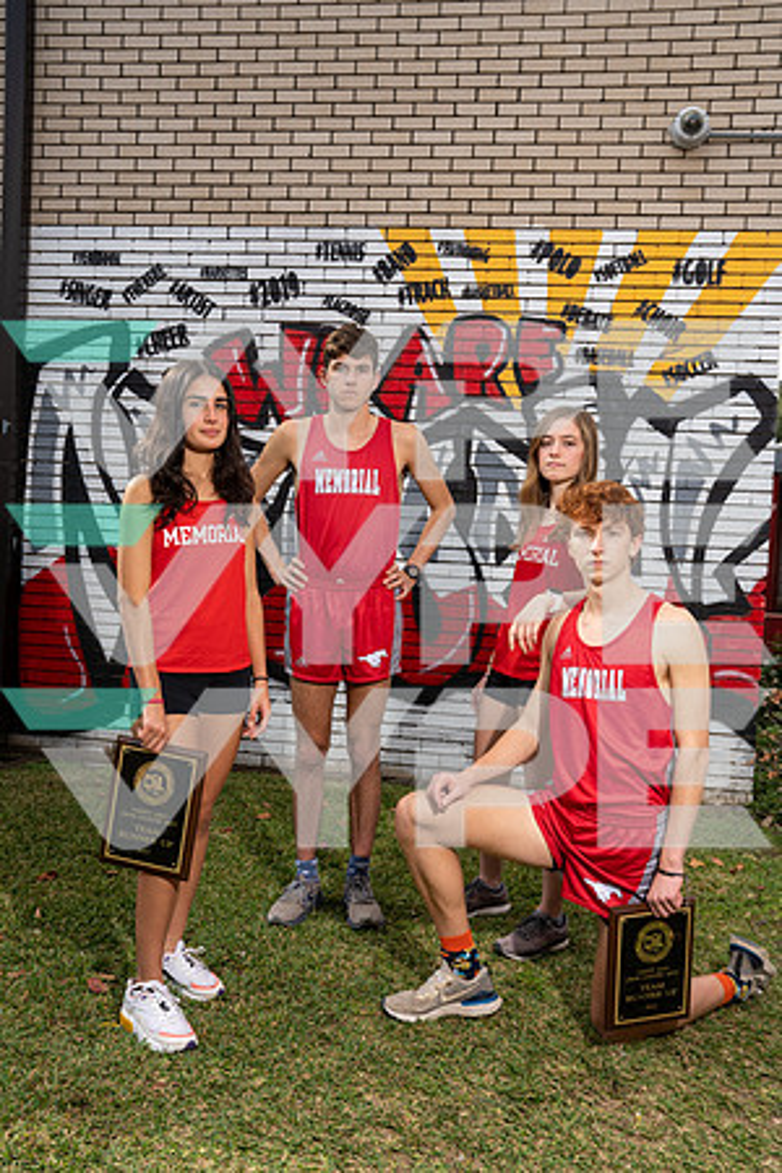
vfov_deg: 58.7
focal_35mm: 32
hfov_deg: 41.1
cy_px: 586
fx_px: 1043
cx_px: 391
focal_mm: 32
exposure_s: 1/250
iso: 200
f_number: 8
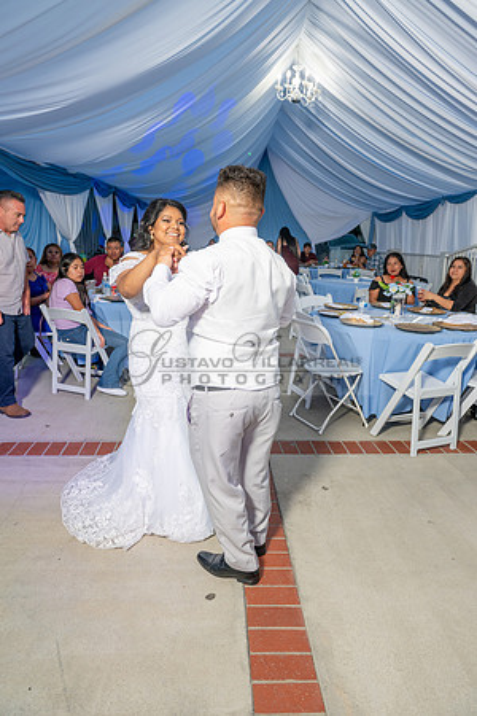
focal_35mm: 24
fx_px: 477
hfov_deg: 53.1
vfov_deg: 73.7
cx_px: 238
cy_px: 358
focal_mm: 24
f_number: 4.5
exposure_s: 1/160
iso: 250
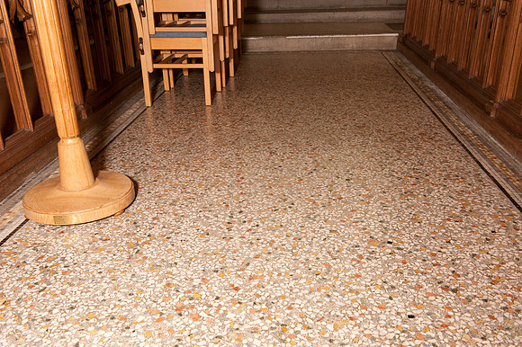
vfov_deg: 37.8
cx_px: 261
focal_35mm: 35
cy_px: 174
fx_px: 507
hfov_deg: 54.5
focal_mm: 35
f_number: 9
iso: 1000
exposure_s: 1/60
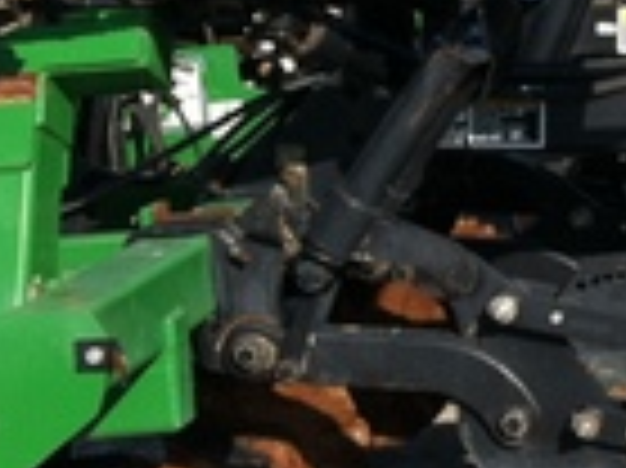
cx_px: 1063
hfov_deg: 13.2
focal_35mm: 137
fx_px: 2475
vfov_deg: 10.6
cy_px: -122
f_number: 2.8
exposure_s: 1/811
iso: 80
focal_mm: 3.85
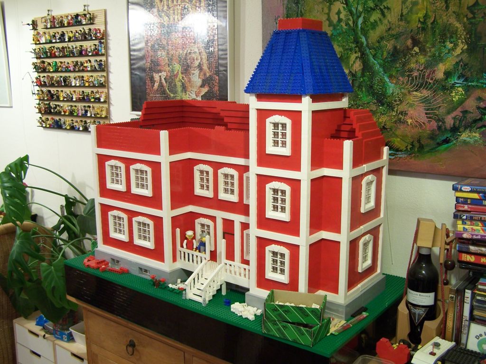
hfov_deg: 49.0
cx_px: 243
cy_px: 182
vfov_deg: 37.7
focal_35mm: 38
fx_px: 534
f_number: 2.8
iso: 80
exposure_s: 1/3
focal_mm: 6.3
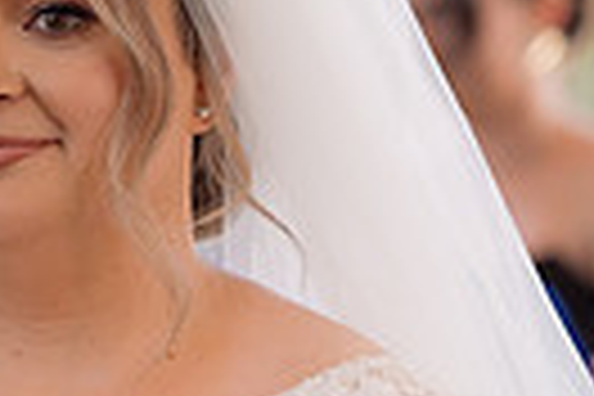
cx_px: -256
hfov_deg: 5.5
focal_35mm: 373
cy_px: 472
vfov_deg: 3.7
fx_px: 6154
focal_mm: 85
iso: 1250
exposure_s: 1/400
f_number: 2.8
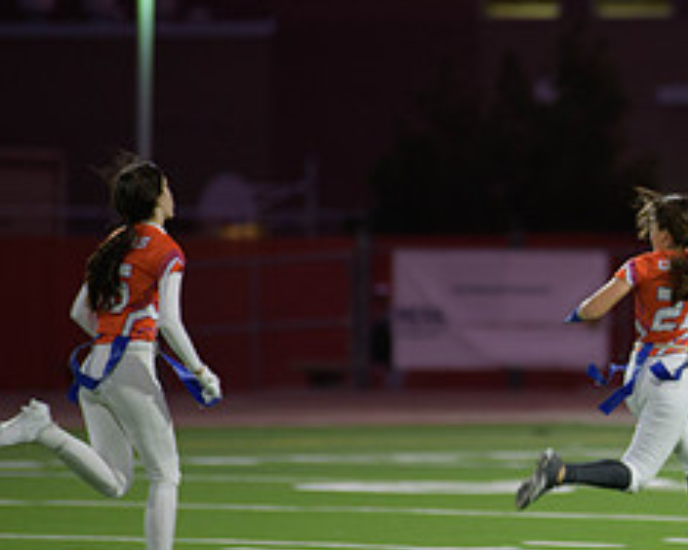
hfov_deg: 4.2
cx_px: 779
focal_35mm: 464
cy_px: 329
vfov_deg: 3.3
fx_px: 9448
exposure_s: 1/200
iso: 800
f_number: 2.8
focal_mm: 200
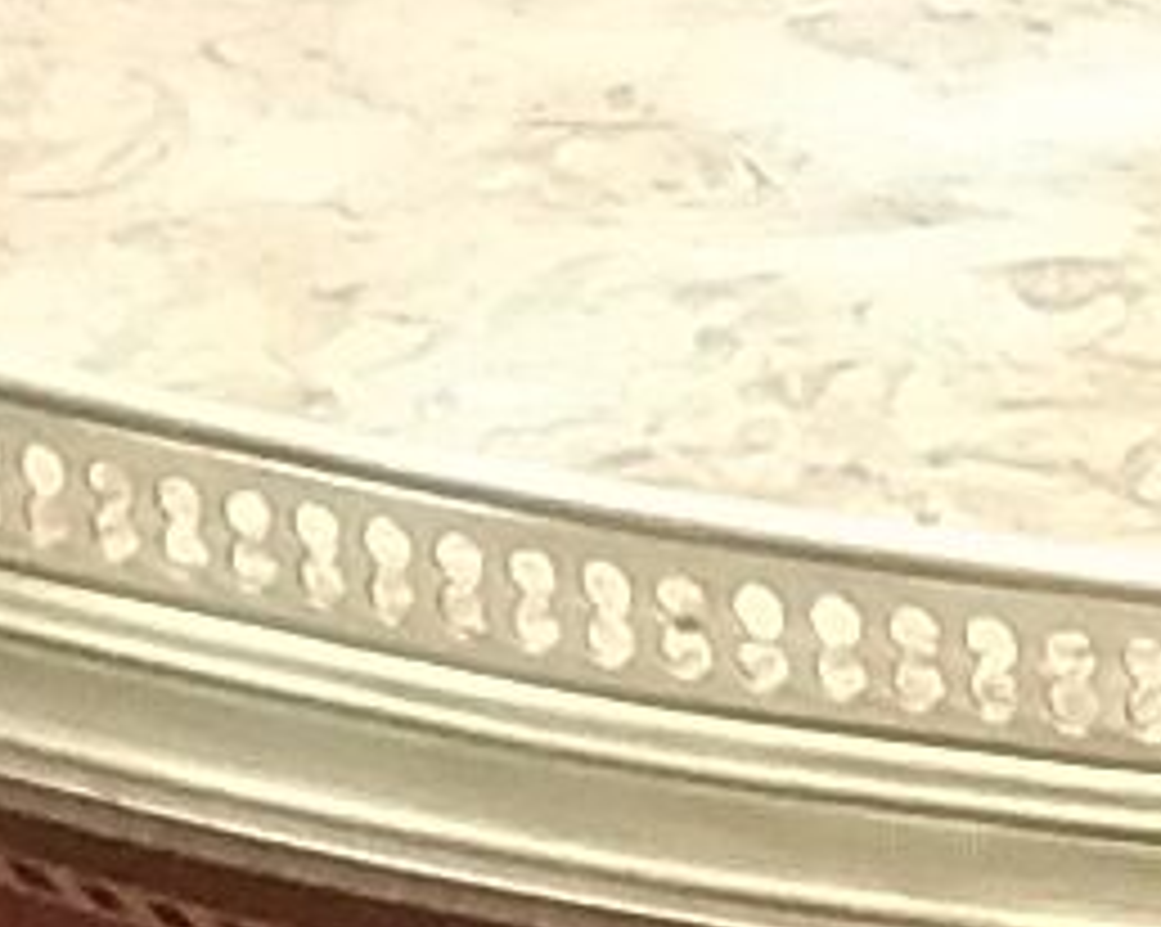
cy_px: 2619
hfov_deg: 6.2
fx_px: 10438
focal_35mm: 304
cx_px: 2043
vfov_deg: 4.9
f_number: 2.2
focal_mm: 3.3
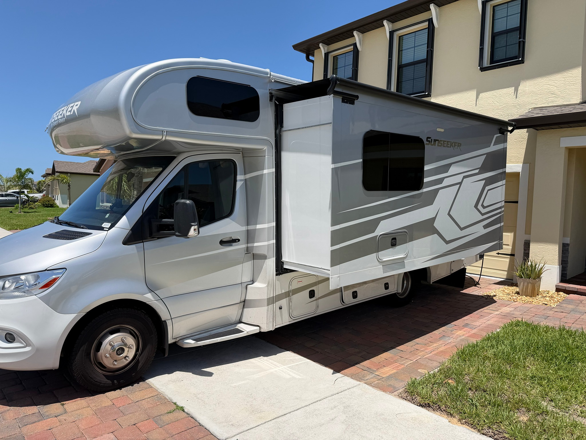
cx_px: 293
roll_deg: -2.9
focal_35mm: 24
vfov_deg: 56.8
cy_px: 220
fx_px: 406
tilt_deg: -2.4
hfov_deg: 71.6
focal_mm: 6.76
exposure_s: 1/5714
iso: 80
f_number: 1.78
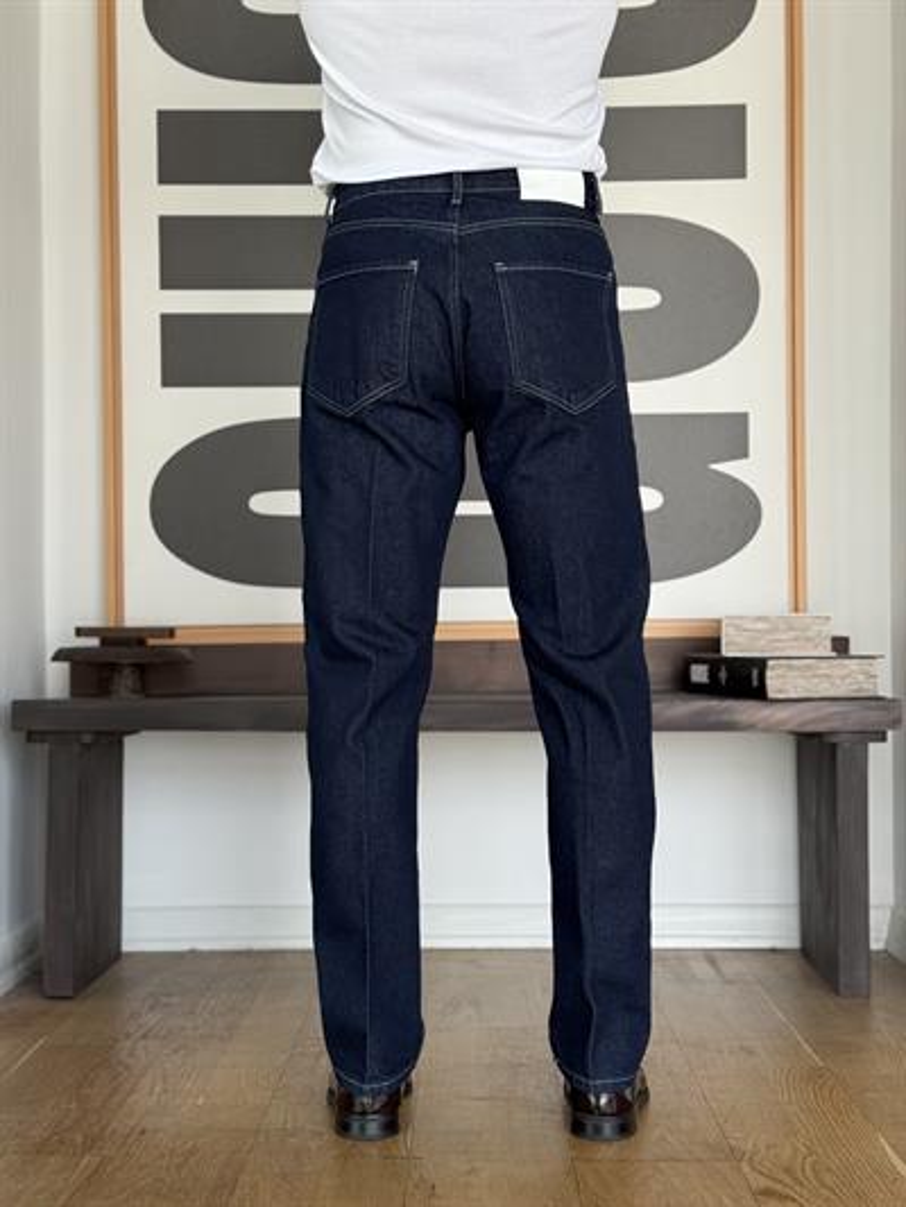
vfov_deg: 39.6
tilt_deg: +0.8
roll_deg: +0.2
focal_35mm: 48
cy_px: 604
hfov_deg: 30.3
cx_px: 453
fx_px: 1674
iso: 100
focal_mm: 6.76
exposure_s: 1/242
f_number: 1.78
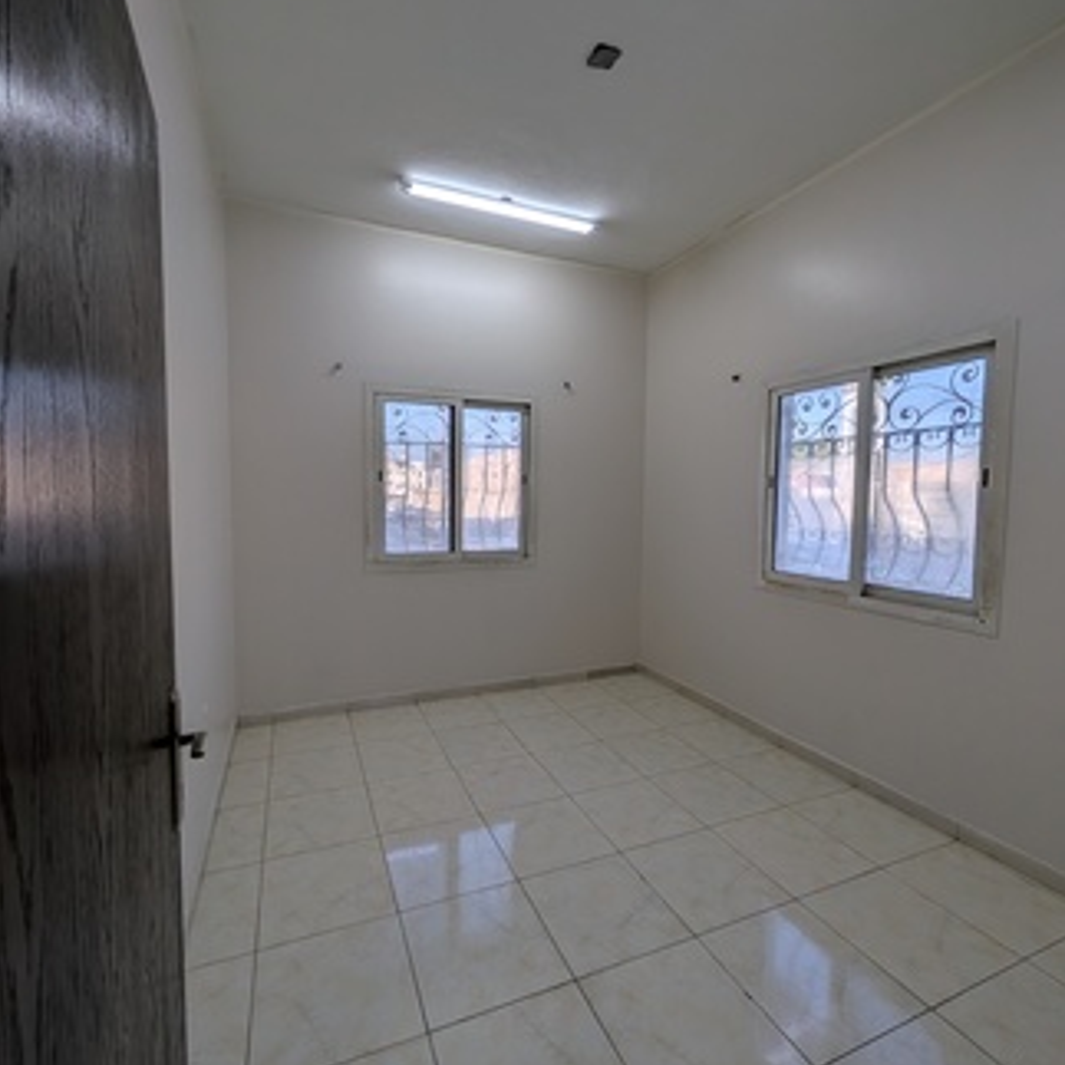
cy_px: 528
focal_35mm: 15
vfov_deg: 91.1
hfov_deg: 91.1
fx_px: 522
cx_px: 509
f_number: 1.7
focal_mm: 2.02
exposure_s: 1/297
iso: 55
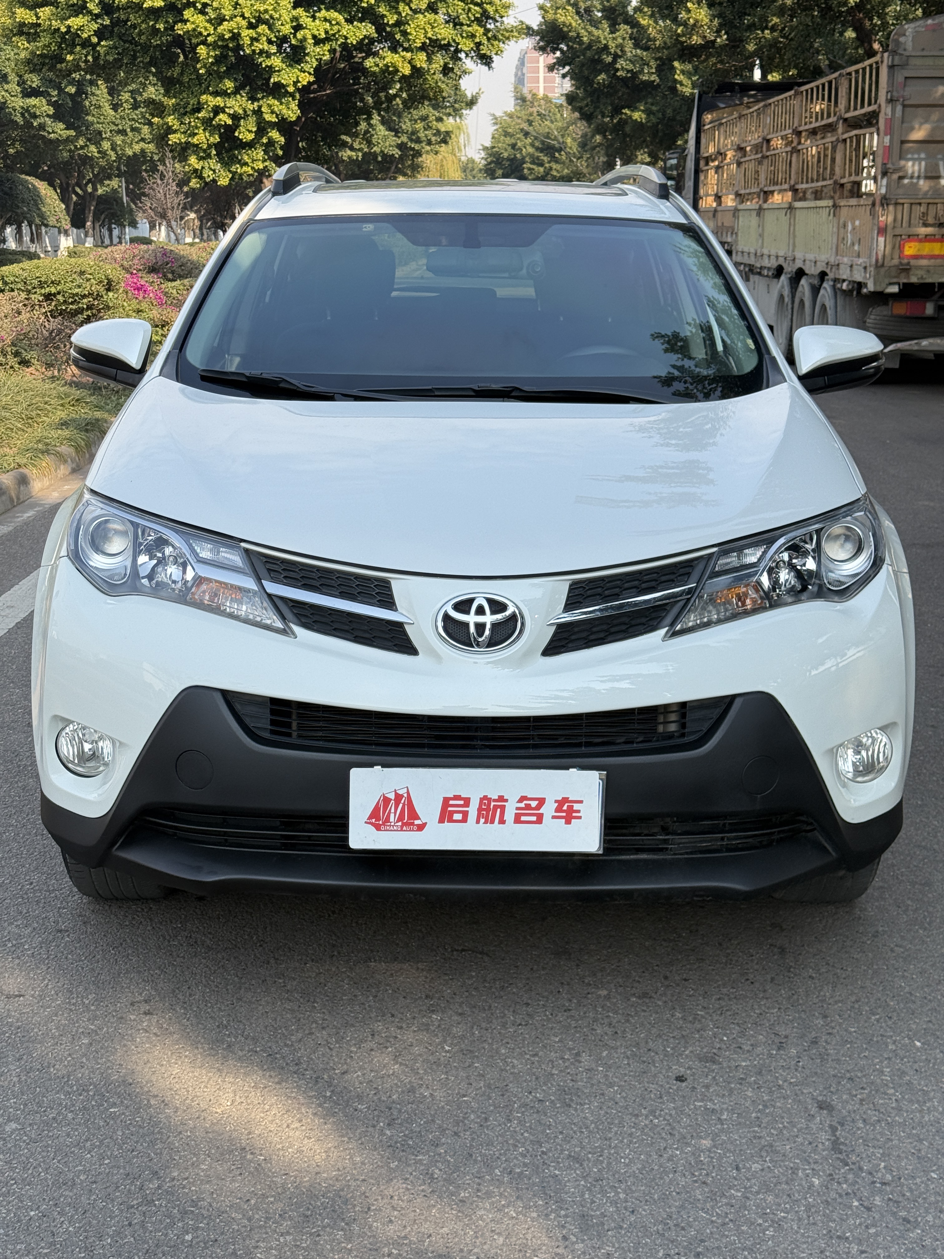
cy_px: 630
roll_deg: +0.3
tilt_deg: -12.0
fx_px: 1745
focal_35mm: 48
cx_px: 472
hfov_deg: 30.3
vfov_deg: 39.7
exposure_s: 1/1838
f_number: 1.78
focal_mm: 6.76
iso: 64
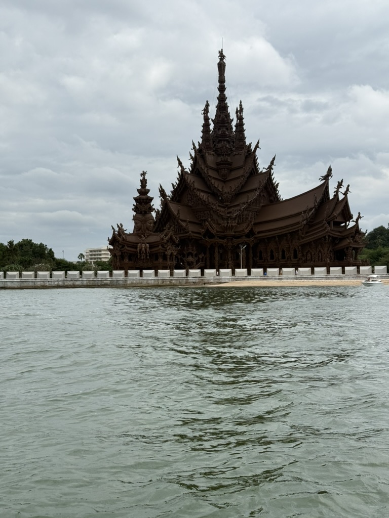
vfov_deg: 39.7
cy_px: 259
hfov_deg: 30.3
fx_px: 719
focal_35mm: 48
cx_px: 194
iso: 64
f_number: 1.78
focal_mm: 6.76
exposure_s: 1/9901
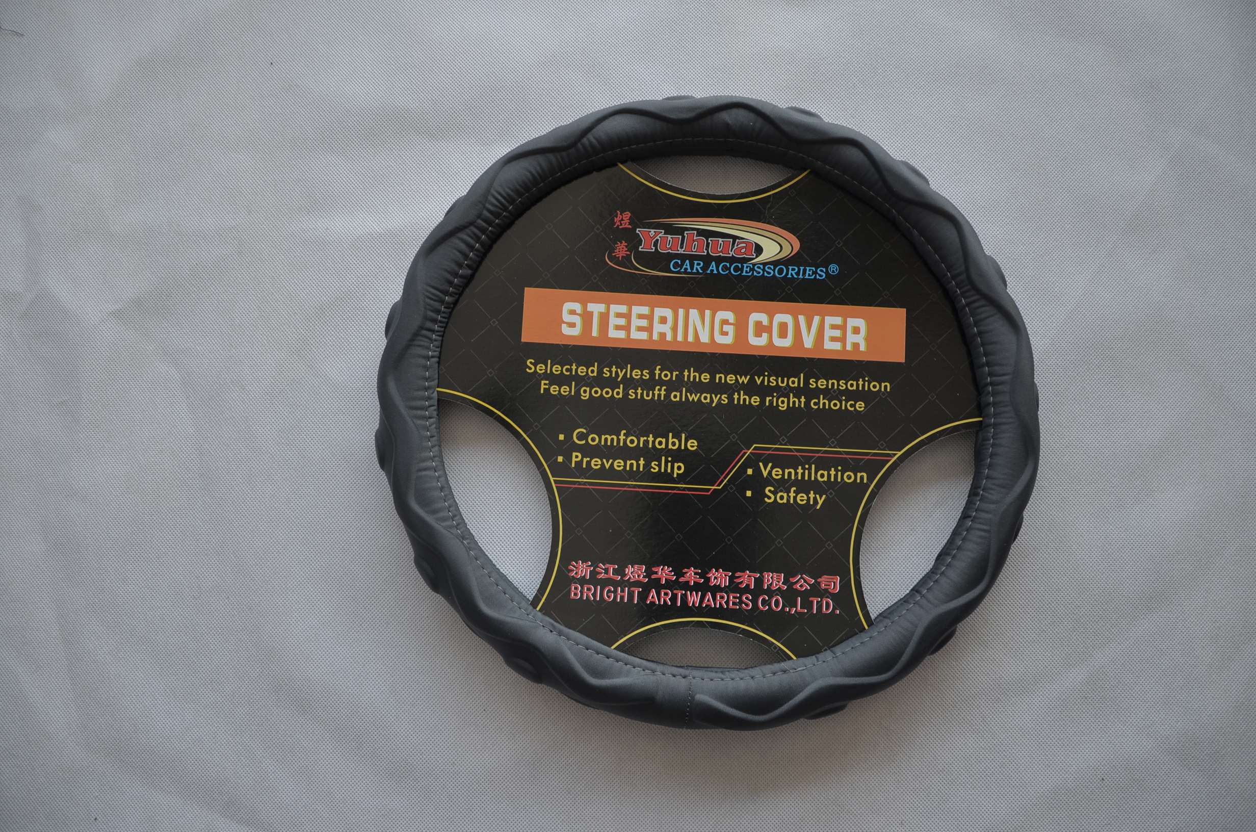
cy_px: 416
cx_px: 628
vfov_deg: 47.7
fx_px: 940
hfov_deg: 67.5
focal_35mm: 27
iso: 200
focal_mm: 18
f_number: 4
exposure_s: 1/40
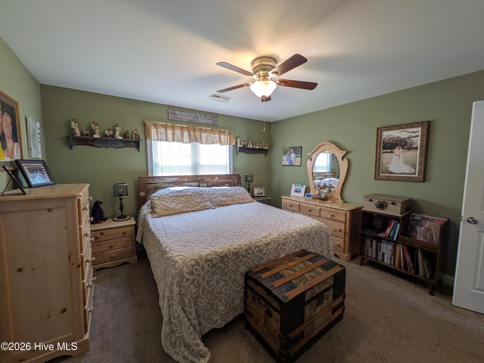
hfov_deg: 102.1
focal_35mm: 14
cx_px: 242
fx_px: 196
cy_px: 182
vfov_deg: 85.7
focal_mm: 1.83
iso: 50
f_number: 2.2
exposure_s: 1/40
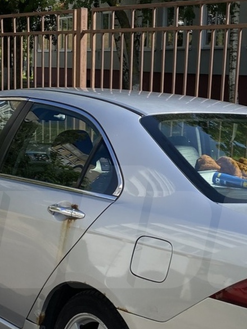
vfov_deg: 27.2
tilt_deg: -12.7
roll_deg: -2.5
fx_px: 676
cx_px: 166
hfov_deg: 20.6
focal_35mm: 71
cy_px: 227
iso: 32
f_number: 1.8
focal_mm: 4.25
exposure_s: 1/2817
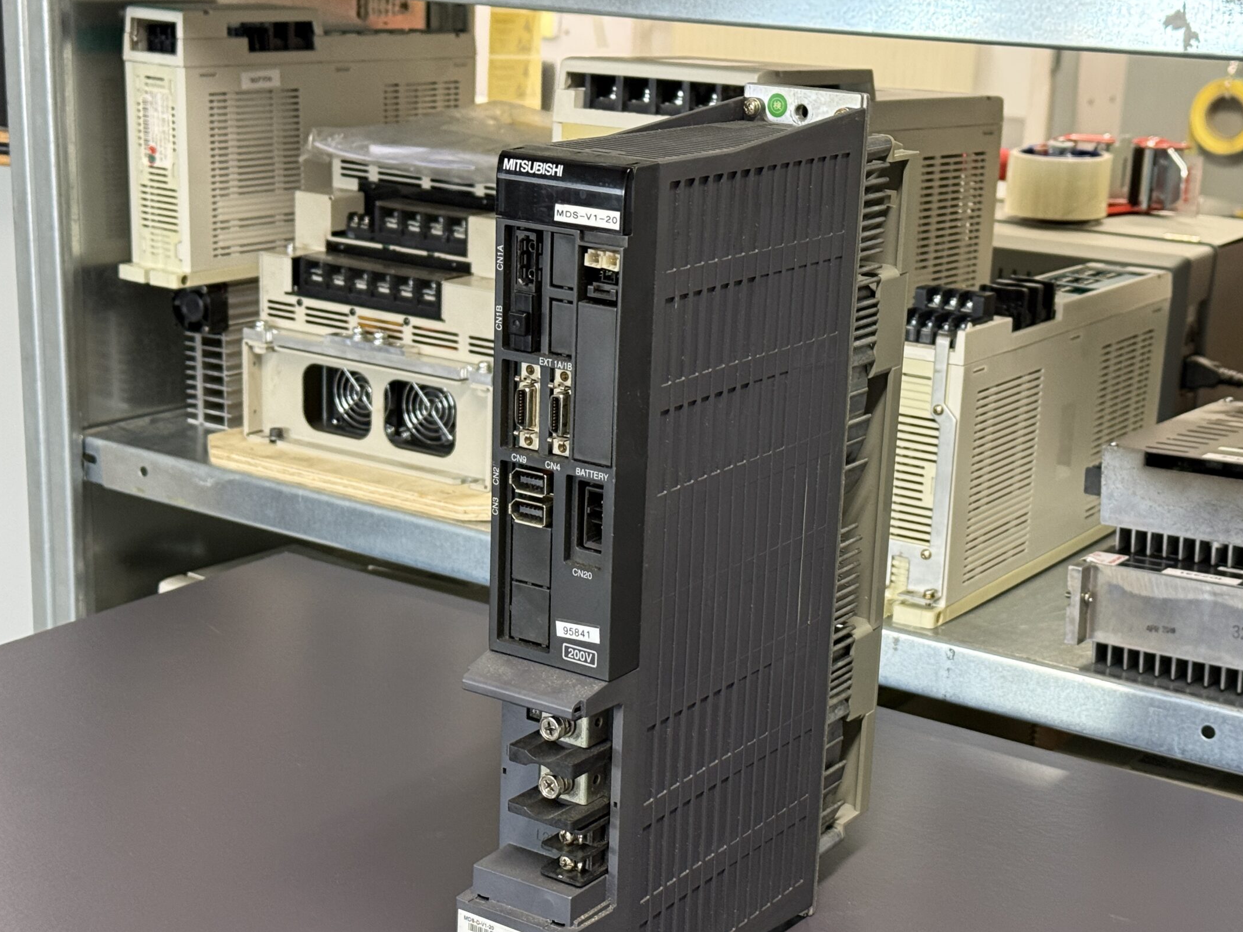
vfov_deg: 25.2
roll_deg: -2.7
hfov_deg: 33.2
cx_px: 669
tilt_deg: -17.0
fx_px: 2083
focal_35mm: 58
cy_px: 542
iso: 200
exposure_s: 1/33
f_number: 1.78
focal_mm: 6.76
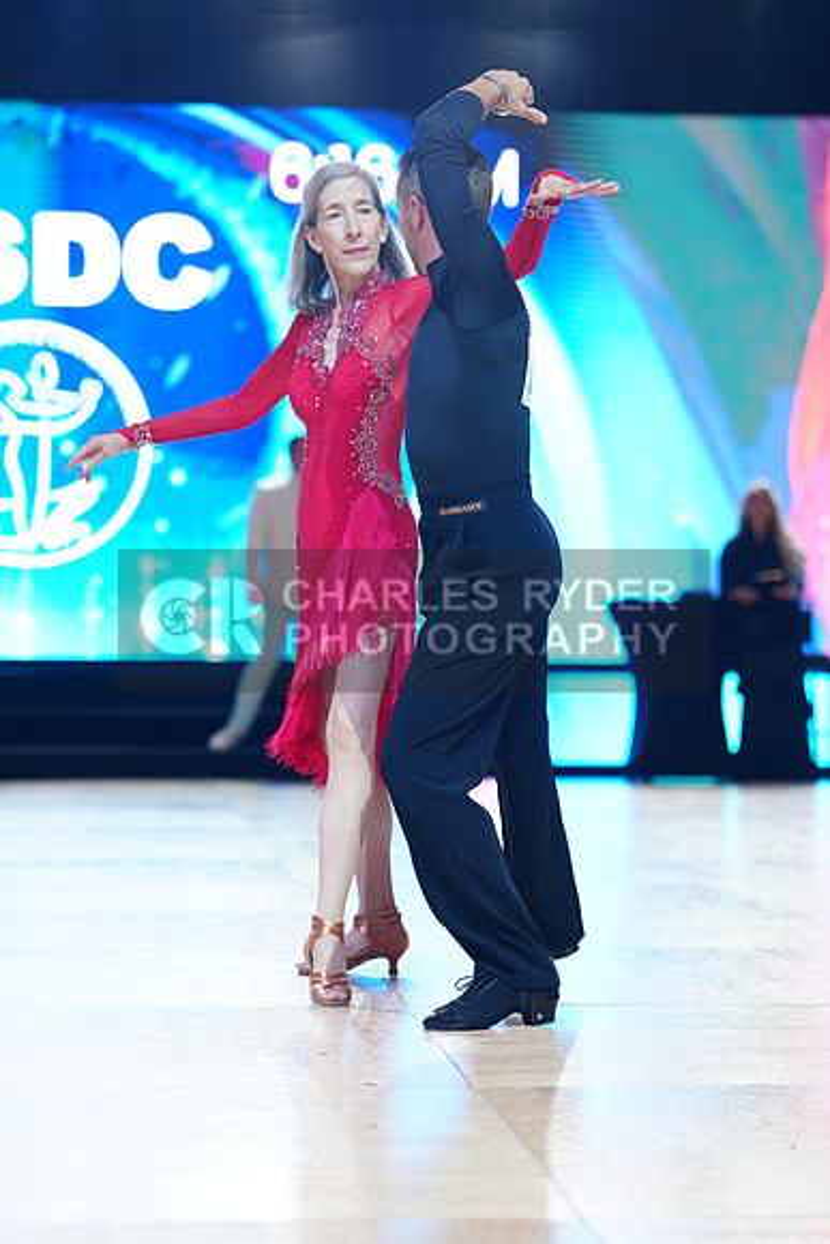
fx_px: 3249
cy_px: 622
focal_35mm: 94
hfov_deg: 14.6
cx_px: 415
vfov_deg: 21.7
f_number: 2.8
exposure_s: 1/500
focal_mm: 94
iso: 2000
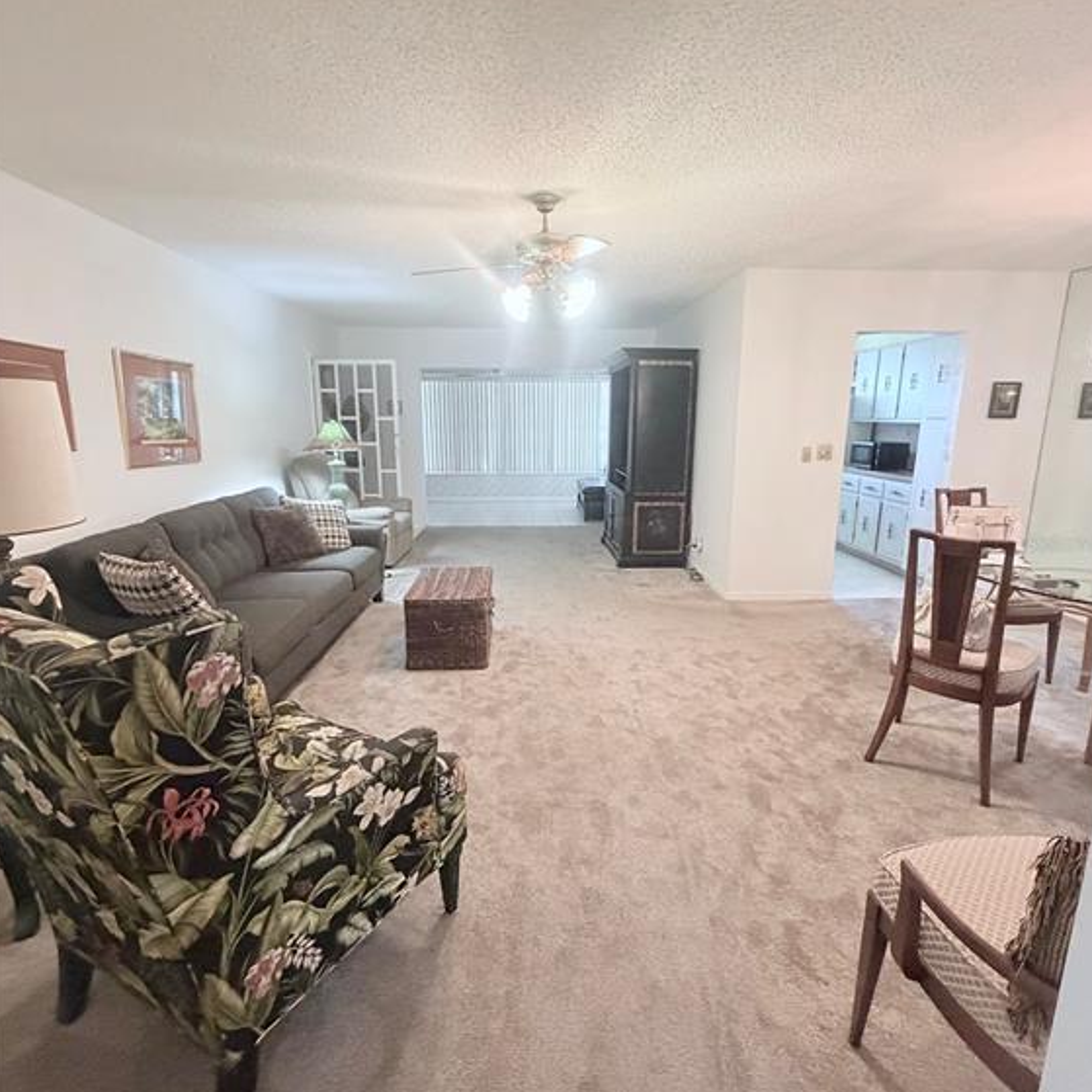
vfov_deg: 84.0
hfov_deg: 84.0
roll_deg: -0.3
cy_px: 543
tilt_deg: -10.5
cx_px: 553
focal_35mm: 17
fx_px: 607
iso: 500
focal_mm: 2.22
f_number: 2.2
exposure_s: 1/60
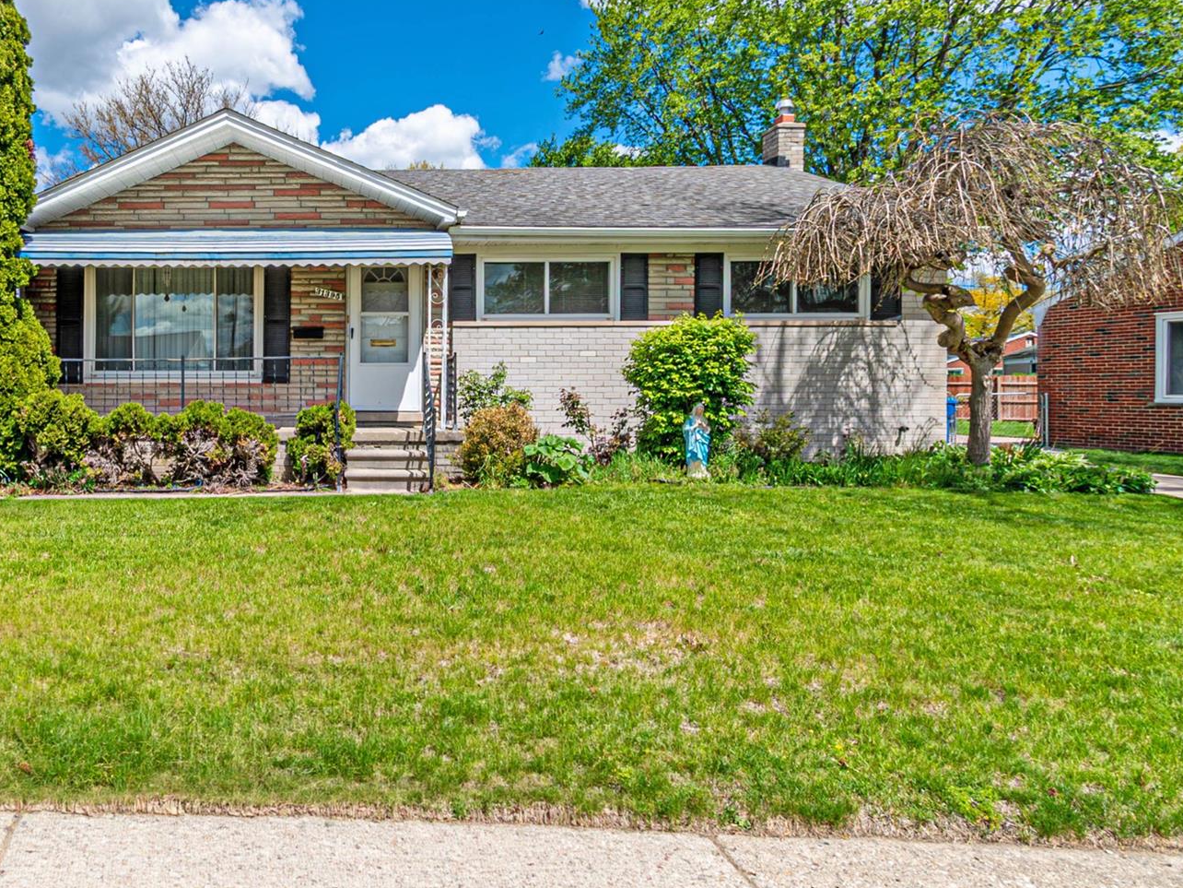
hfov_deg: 69.5
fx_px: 786
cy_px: 427
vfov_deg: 58.9
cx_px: 308
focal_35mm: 23
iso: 250
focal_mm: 10
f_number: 18
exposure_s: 1/125
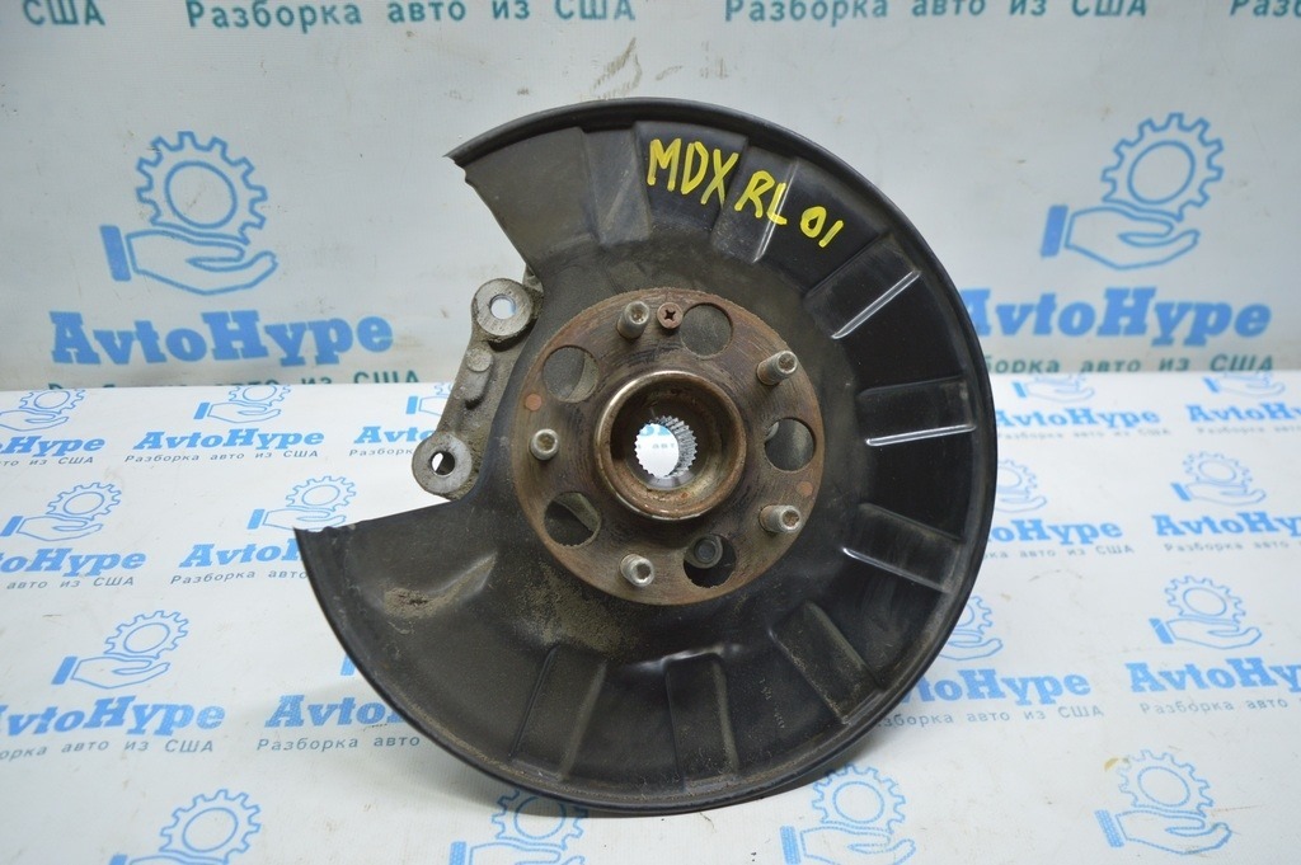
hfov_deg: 62.0
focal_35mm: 30
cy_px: 432
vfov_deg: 43.5
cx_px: 650
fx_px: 1083
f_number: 3.5
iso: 400
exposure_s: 1/50
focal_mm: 20
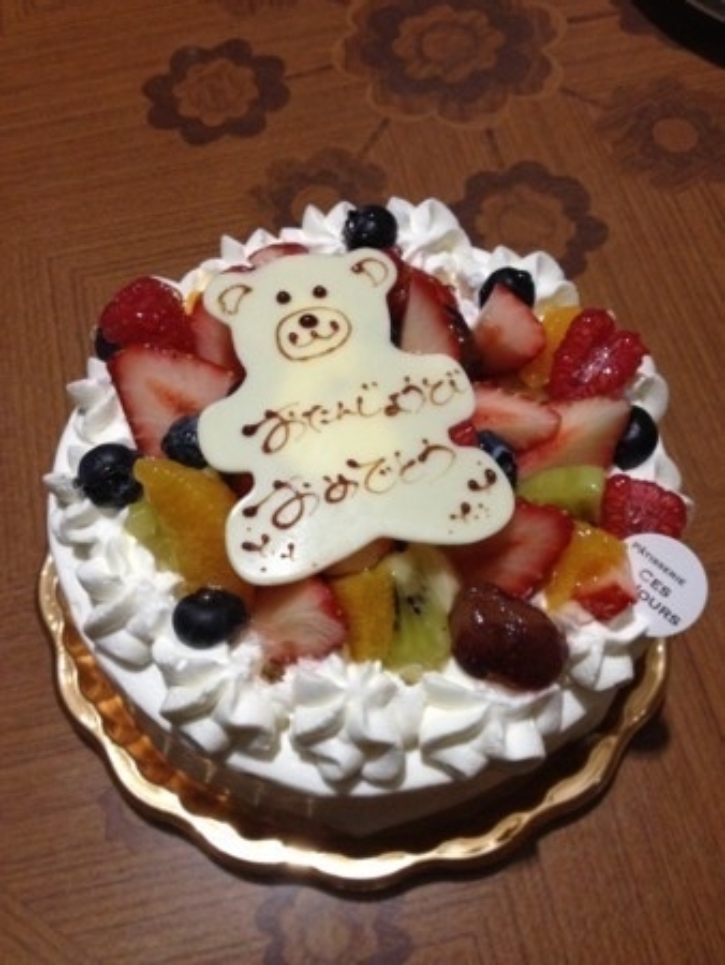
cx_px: 362
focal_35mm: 35
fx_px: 976
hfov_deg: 40.7
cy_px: 482
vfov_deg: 52.6
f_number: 2.4
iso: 250
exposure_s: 1/20
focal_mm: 4.28
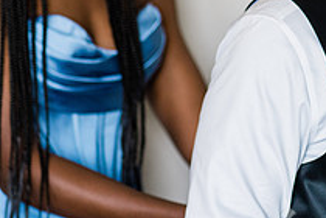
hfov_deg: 8.7
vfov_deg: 5.8
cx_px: 289
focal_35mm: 235
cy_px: 23
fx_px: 2128
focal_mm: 85
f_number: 2.2
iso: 400
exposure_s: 1/160
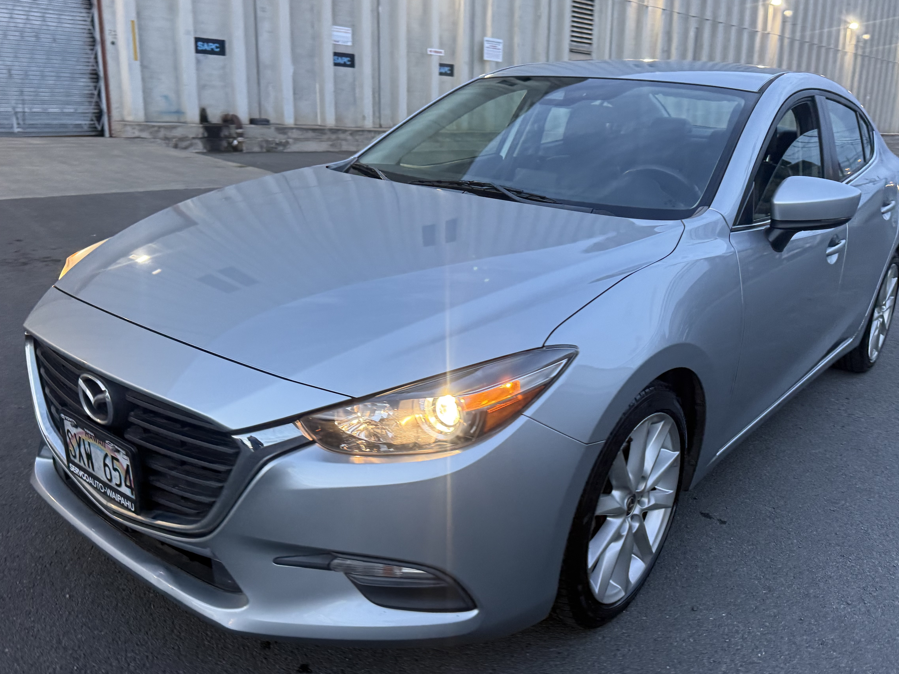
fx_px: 779
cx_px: 462
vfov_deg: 46.8
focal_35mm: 30
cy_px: 334
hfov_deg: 60.0
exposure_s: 1/60
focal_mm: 6.76
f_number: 1.78
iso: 250
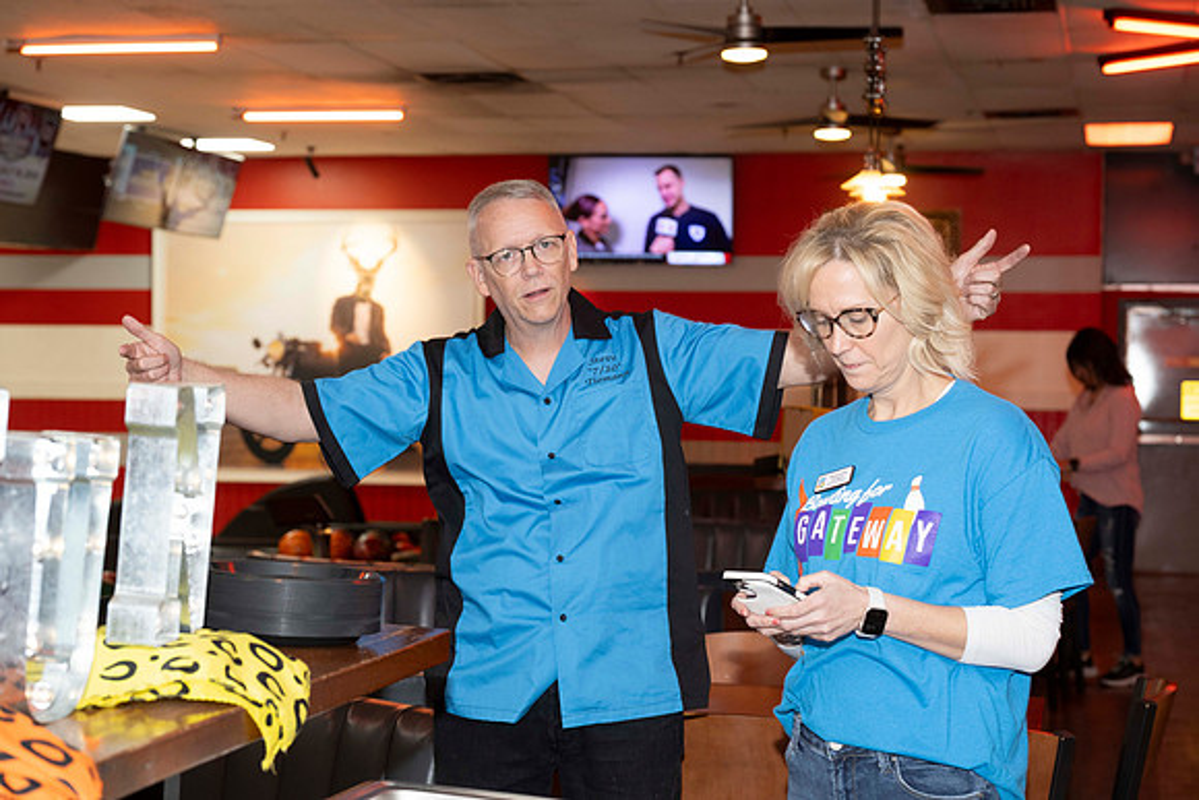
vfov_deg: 19.2
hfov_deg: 28.4
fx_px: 2365
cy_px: 400
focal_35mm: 71
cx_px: 600
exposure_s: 1/50
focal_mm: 71
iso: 800
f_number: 5.6
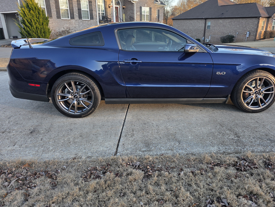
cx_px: 149
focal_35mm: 25
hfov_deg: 69.3
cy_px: 95
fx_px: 199
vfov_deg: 54.8
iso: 50
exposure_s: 1/359
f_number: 1.7
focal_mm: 6.3
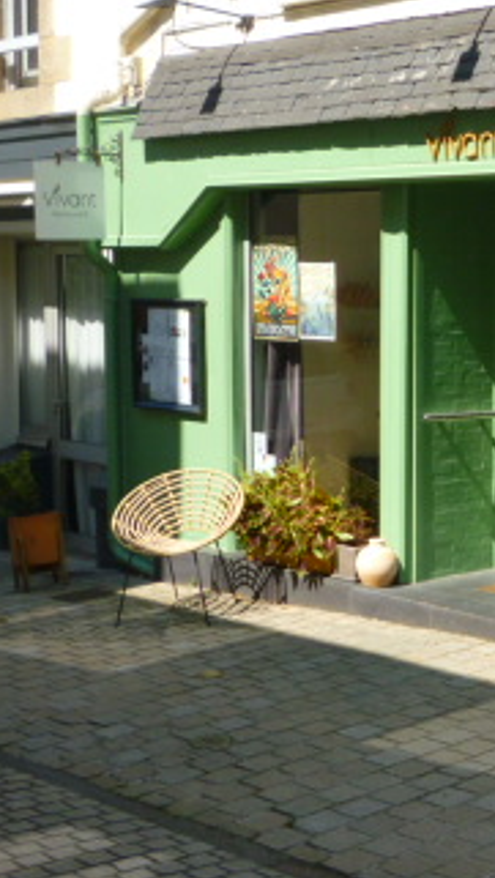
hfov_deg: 18.4
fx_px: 1467
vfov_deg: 33.3
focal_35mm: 63
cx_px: 555
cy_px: 451
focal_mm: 5.2
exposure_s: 1/500
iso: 100
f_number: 3.5
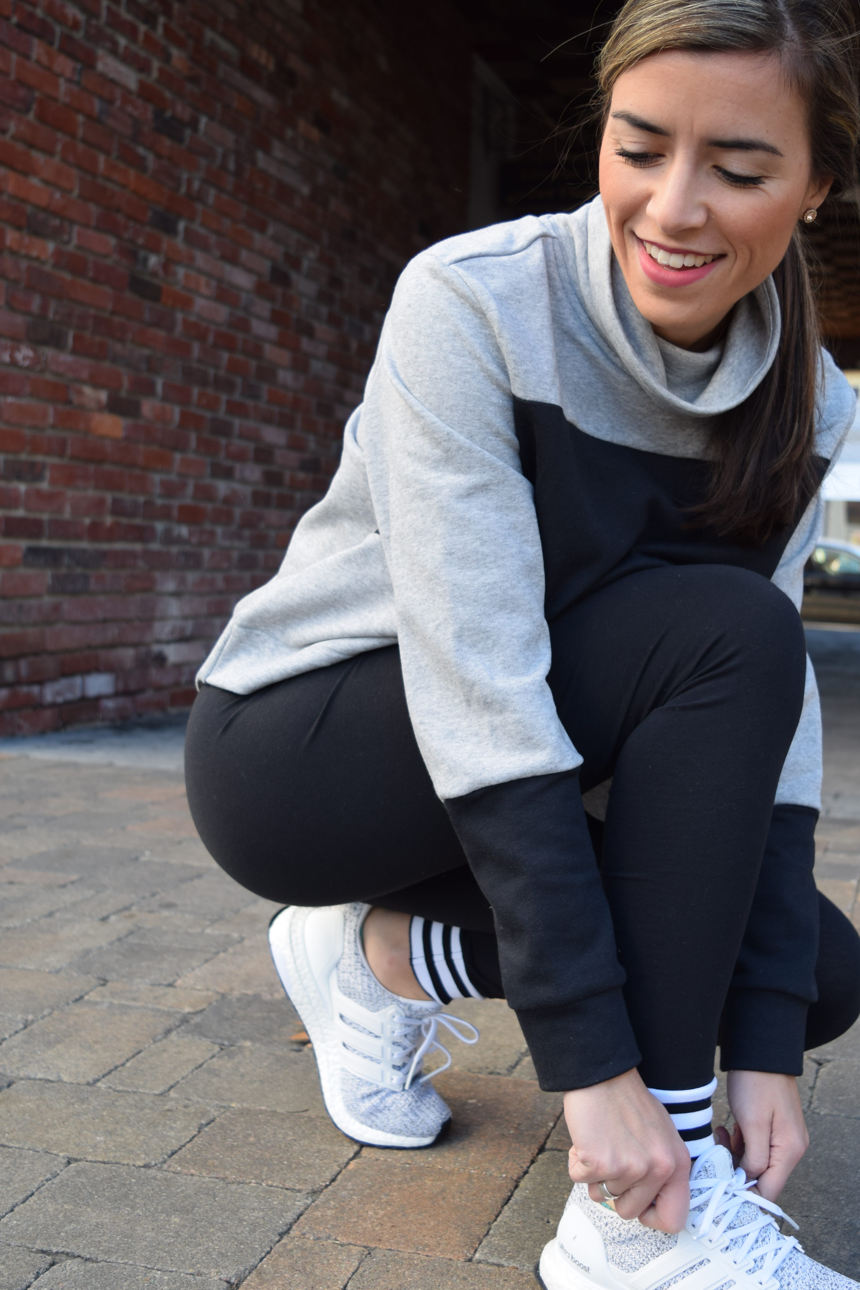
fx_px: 1577
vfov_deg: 44.5
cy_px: 633
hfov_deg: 30.3
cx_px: 554
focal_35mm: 44
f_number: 4.5
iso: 100
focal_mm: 22
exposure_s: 1/80
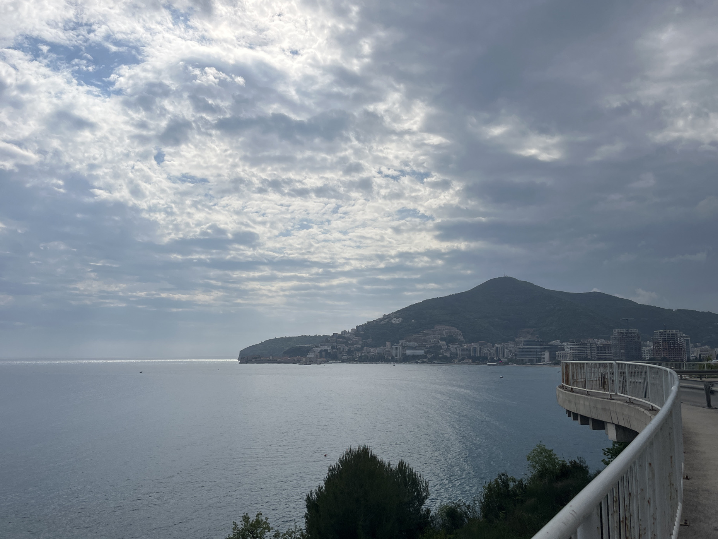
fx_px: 581
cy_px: 271
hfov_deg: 63.4
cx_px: 353
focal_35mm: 28
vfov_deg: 49.8
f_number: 1.6
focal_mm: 5.1
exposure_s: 1/13333
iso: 50
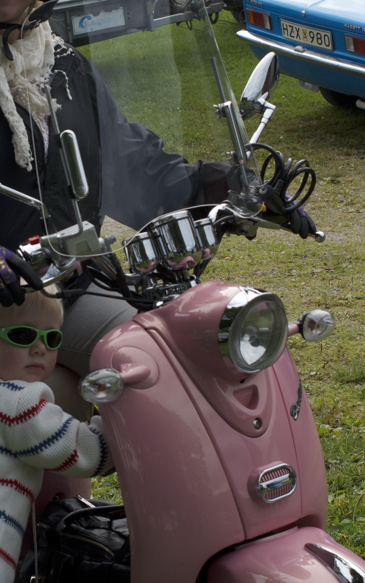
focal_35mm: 114
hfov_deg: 11.5
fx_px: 1816
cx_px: 123
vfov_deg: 18.2
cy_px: 222
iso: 200
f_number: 8
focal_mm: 35
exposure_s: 1/250
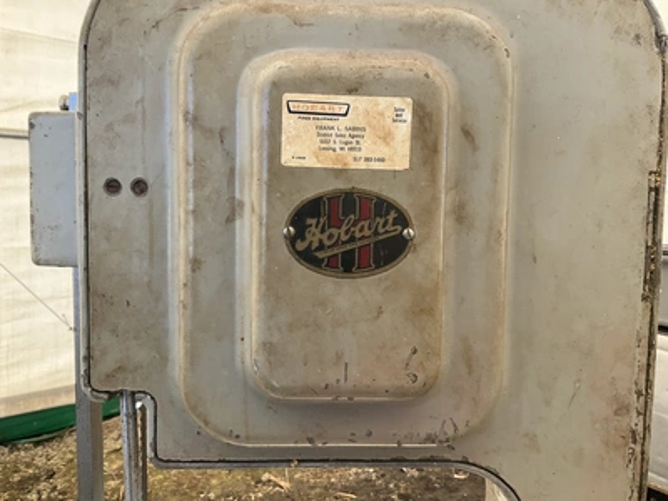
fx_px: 560
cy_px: 250
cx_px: 334
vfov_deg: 48.2
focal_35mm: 29
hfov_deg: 61.7
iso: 32
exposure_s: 1/122
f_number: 1.8
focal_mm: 3
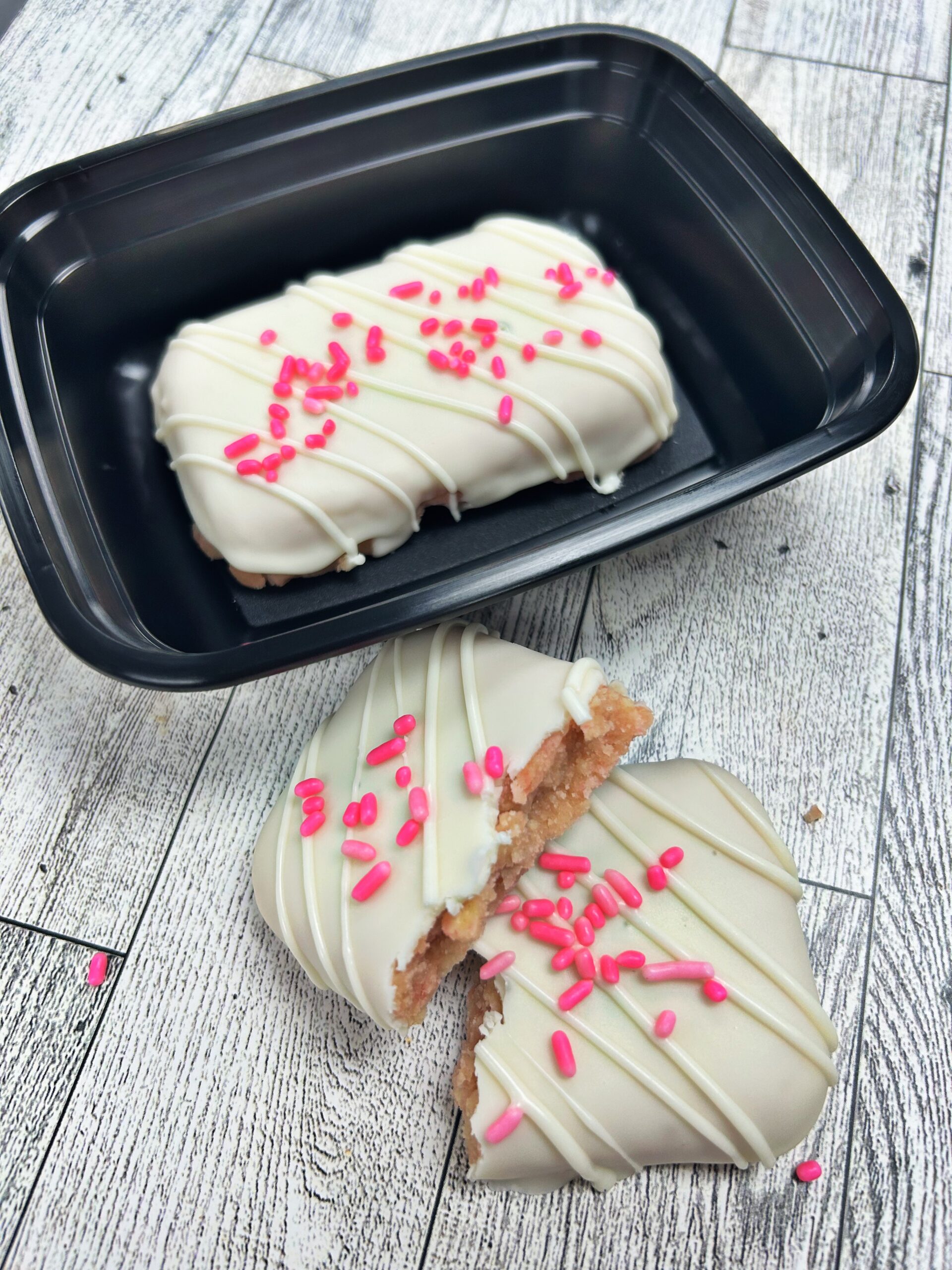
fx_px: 953
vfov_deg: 67.3
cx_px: 476
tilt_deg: -63.0
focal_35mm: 26
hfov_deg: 53.1
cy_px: 635
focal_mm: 5.7
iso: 64
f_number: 1.5
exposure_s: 1/120
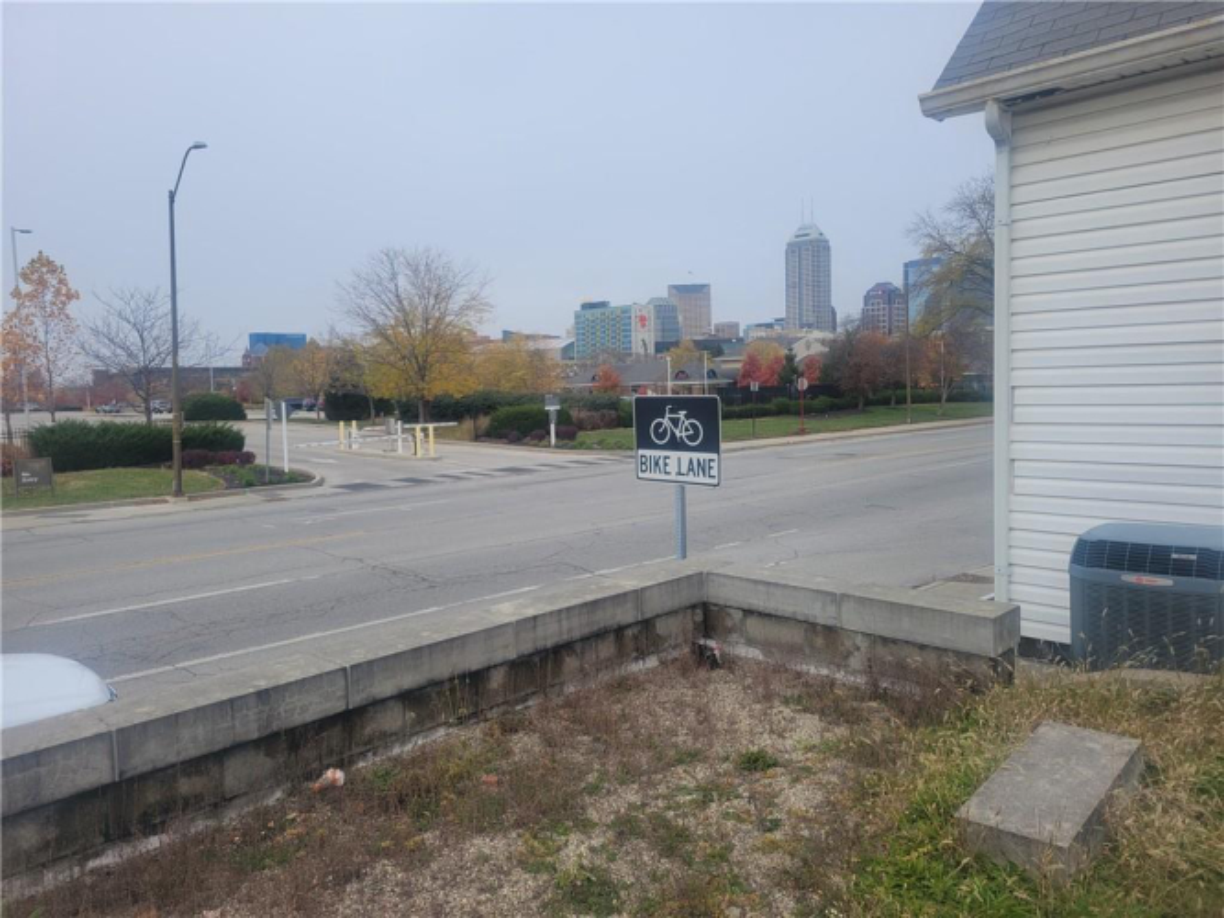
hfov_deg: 67.3
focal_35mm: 26
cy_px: 459
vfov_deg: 53.0
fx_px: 919
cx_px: 612
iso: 40
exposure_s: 1/1358
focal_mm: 5.4
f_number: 1.8
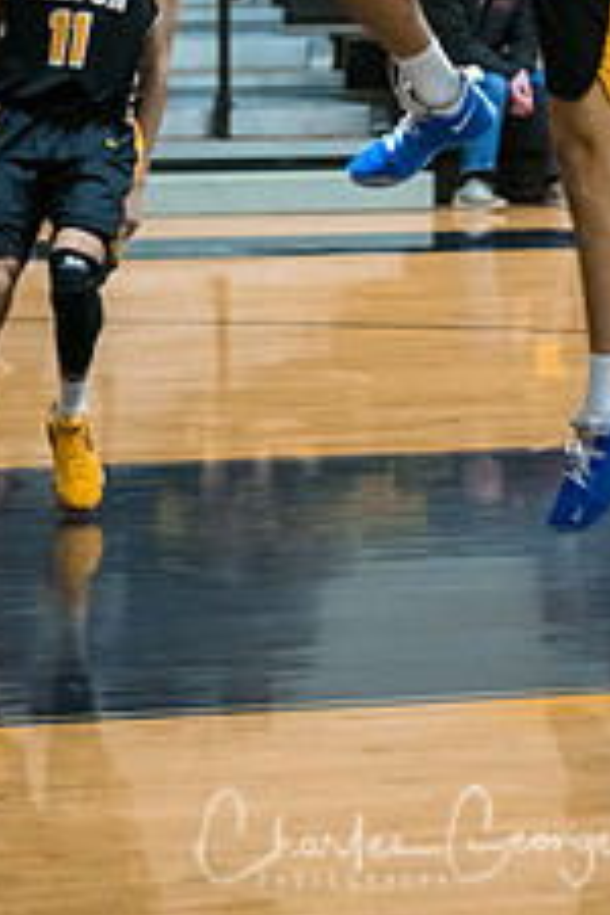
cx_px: 386
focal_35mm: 210
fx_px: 5337
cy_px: 8
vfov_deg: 9.7
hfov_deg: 6.5
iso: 3200
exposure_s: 1/400
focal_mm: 70
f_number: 2.8
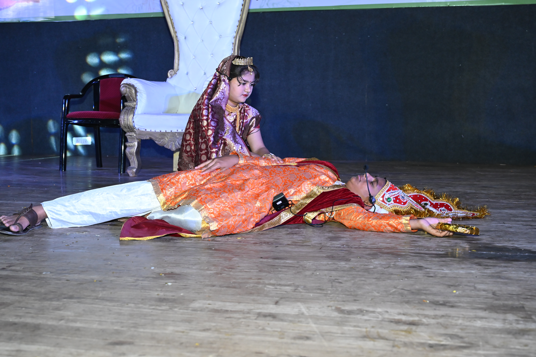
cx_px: 268
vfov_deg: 29.2
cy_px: 178
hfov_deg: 42.7
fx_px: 685
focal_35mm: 46
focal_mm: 45
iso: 3200
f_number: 5.6
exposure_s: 1/250
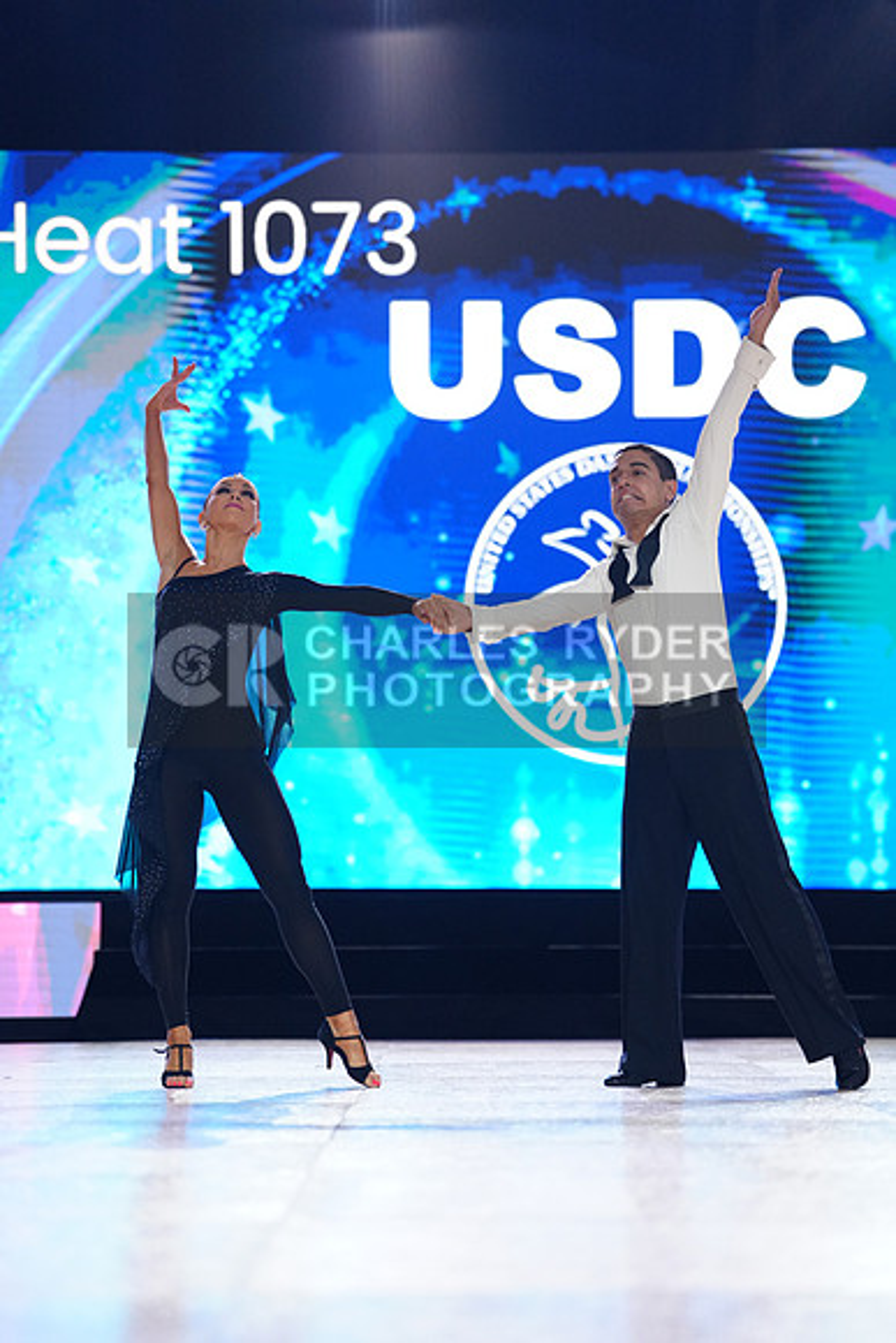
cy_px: 672
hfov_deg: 11.8
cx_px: 448
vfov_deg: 17.6
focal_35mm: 116
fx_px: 4328
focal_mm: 116
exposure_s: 1/500
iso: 2000
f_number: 2.8
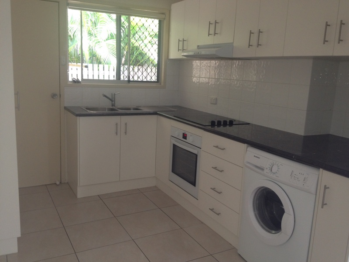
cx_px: 174
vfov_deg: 40.7
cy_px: 131
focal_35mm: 35
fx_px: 353
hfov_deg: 52.6
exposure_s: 1/20
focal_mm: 4.28
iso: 100
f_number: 2.4
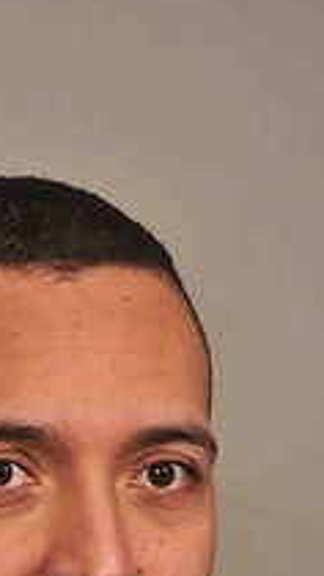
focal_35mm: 336
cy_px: 576
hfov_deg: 3.6
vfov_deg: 6.4
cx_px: 43
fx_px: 5136
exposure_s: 1/60
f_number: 6.3
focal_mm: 100
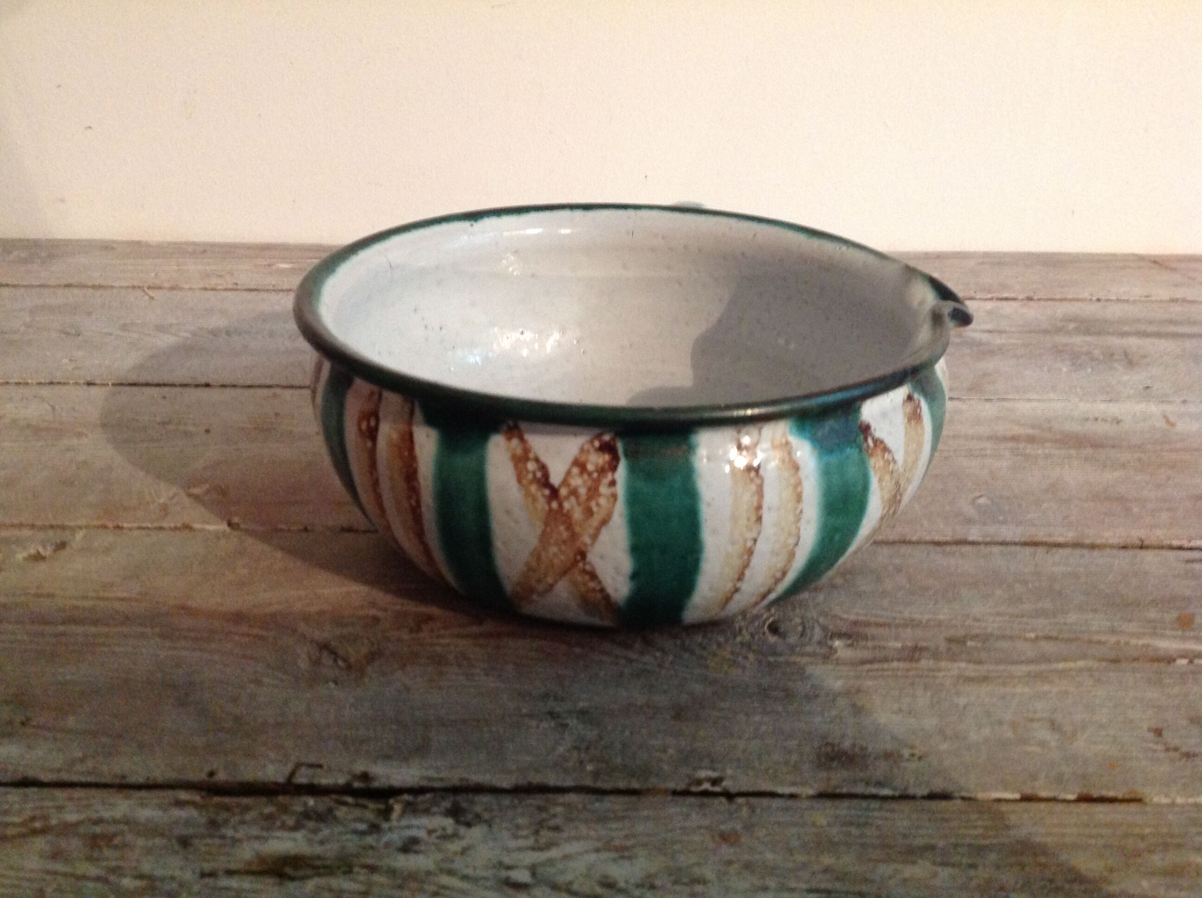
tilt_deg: -25.8
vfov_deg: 40.6
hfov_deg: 52.7
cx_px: 601
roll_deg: -0.6
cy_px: 449
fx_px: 1214
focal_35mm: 35
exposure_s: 1/15
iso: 400
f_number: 2.4
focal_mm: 4.28
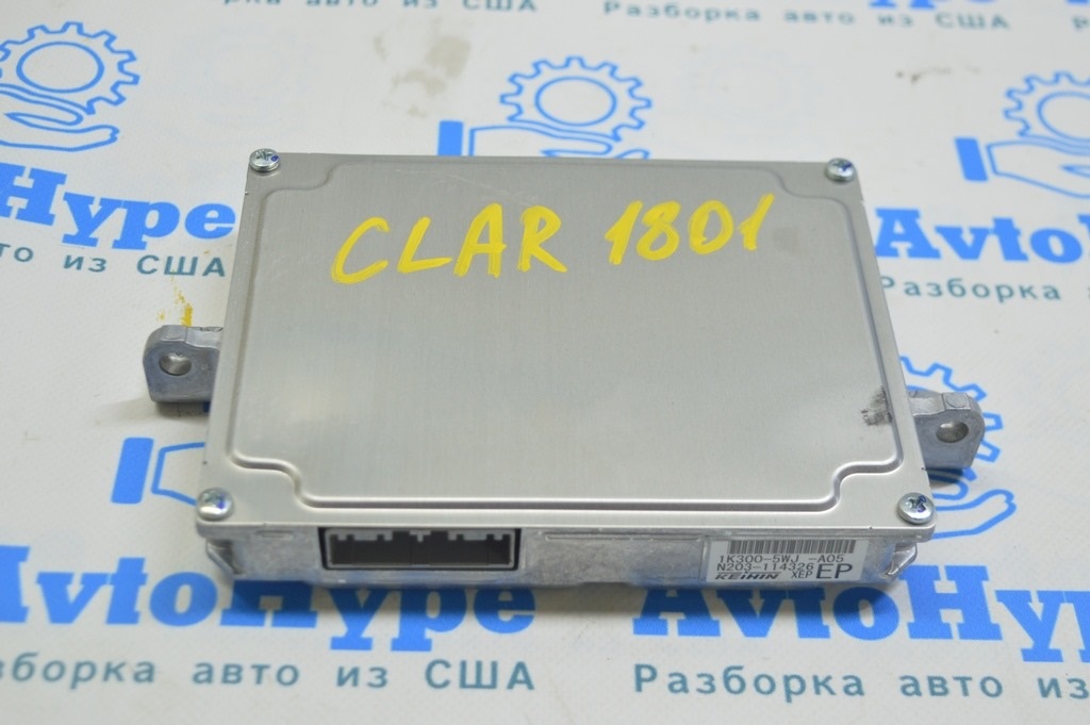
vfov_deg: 23.7
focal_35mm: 57
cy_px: 362
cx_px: 545
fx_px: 1724
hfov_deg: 35.1
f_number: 5.6
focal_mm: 38
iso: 400
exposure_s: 1/25
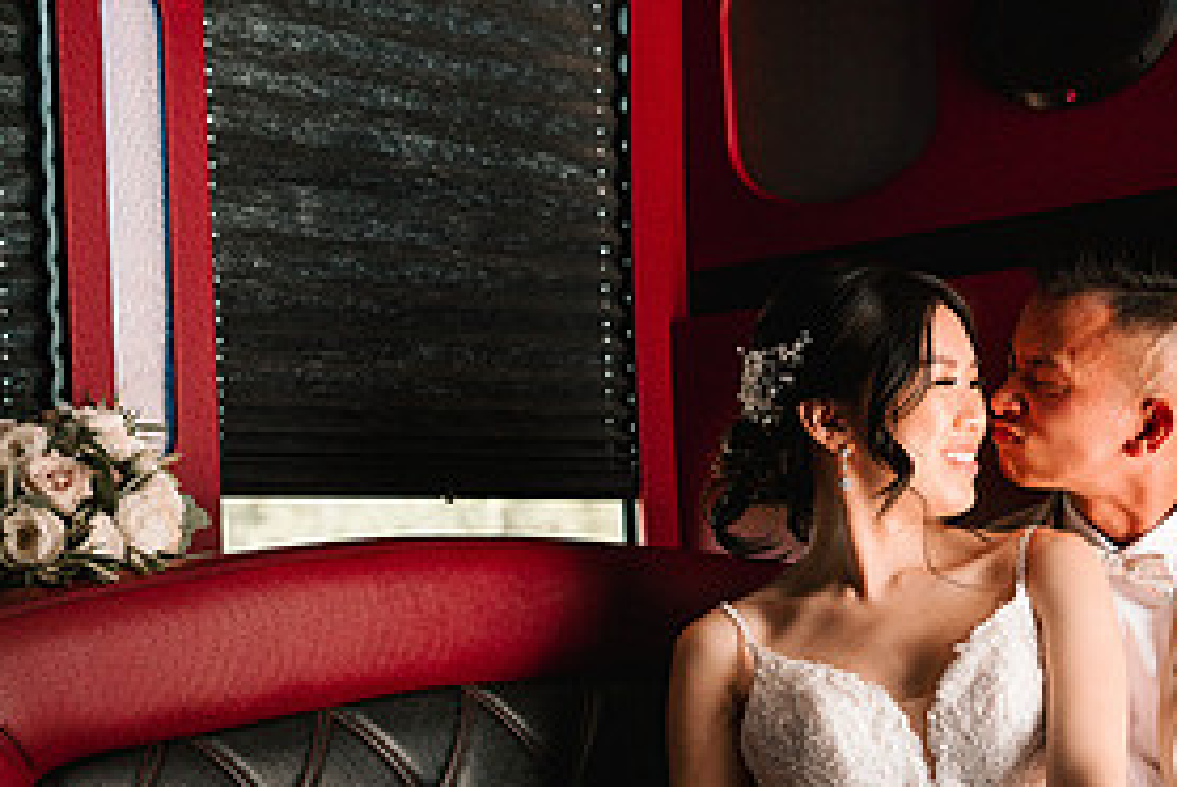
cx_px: 572
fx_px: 2389
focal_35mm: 73
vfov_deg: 18.5
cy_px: 649
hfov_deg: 27.7
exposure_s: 1/200
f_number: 3.2
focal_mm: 35
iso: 500
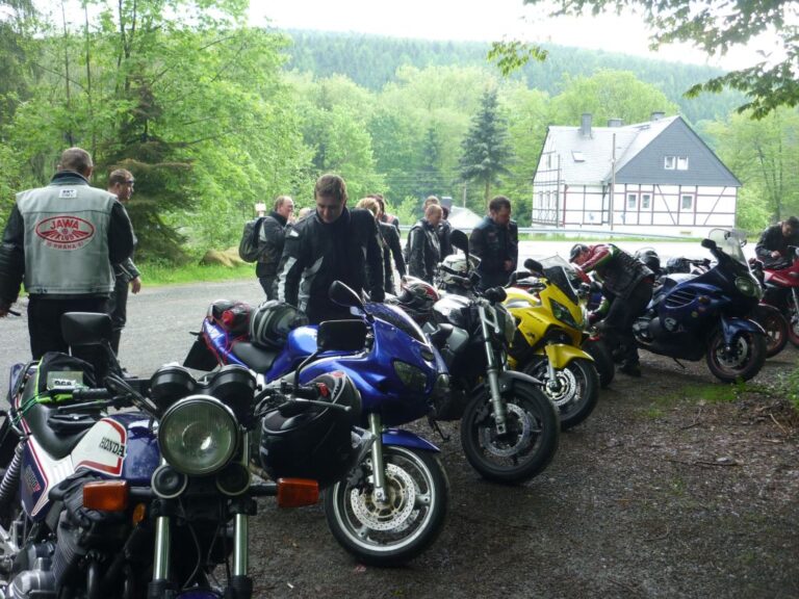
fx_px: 762
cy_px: 300
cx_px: 400
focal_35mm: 33
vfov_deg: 42.9
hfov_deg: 55.4
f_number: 2.8
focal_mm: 5.5
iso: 80
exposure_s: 1/80
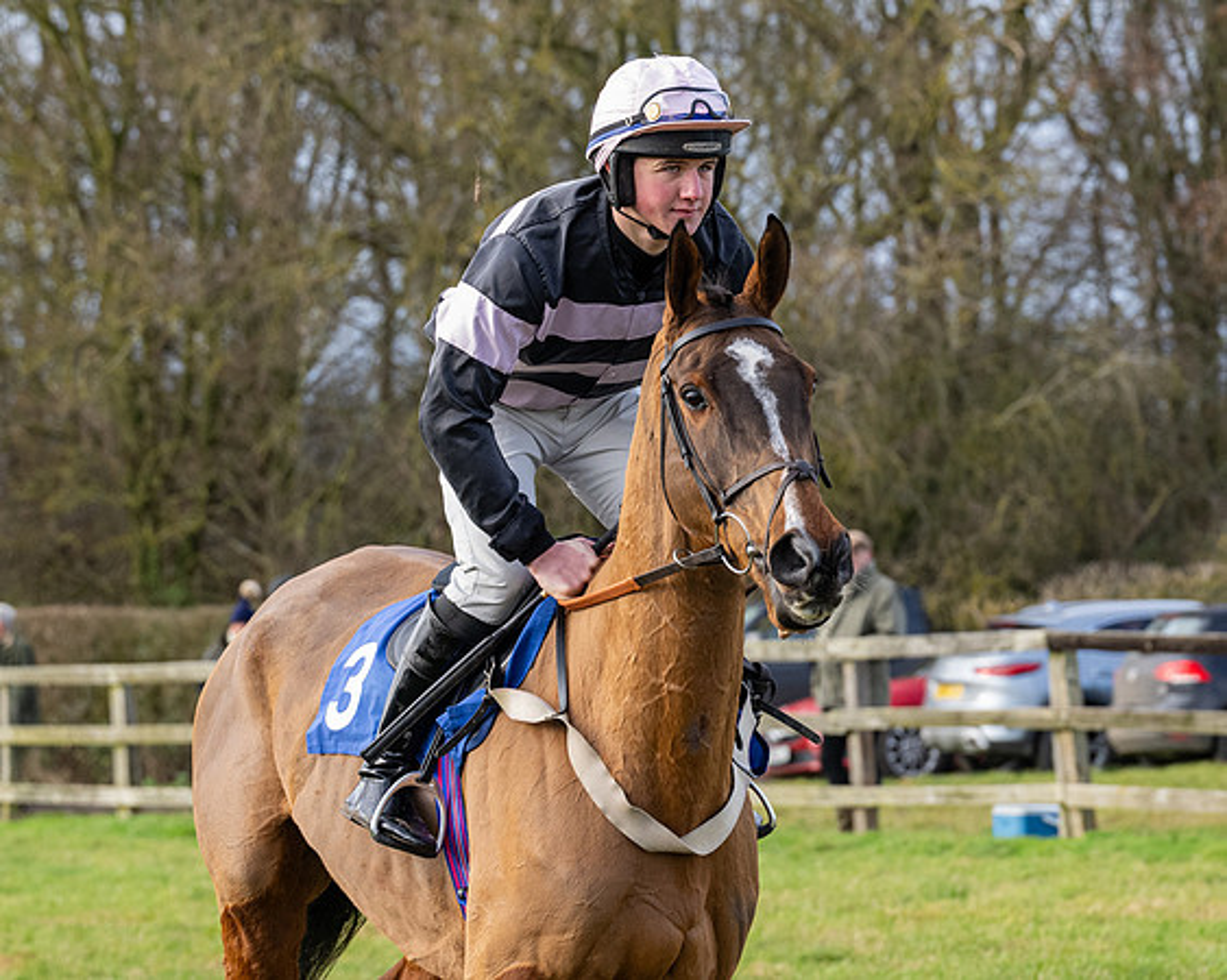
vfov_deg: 7.1
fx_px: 7886
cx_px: 599
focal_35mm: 217
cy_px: 508
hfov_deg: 8.9
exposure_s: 1/800
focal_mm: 110
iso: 800
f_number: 5
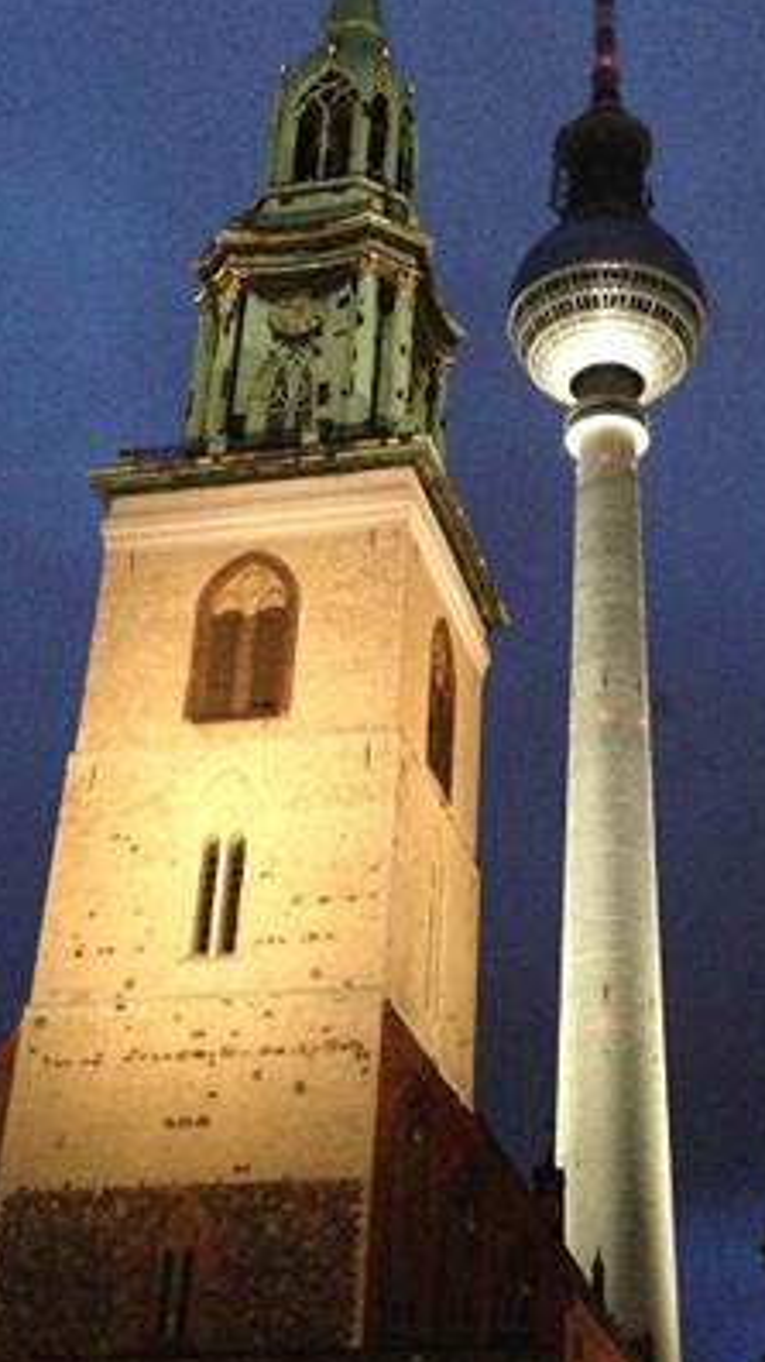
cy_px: 587
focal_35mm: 58
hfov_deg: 20.7
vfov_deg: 36.0
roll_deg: -2.2
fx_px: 2094
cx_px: 473
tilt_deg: +35.0
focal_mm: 4.12
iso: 800
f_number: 2.4
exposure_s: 1/15
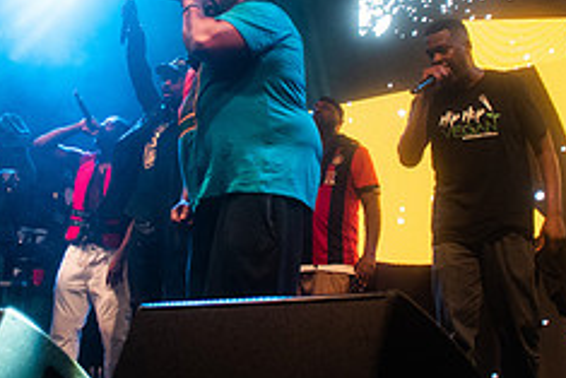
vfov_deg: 23.6
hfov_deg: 34.8
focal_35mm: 57
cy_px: 94
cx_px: 209
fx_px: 897
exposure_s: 1/250
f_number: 3.5
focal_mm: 20
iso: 2000
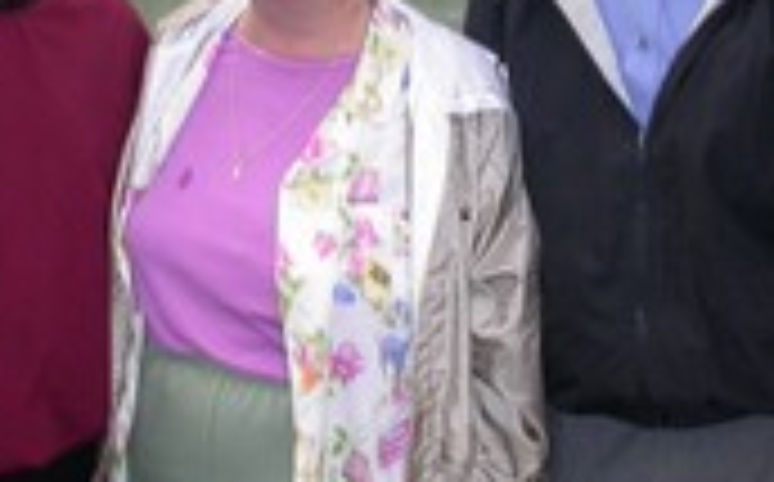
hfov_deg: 20.0
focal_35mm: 104
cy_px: 72
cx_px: 353
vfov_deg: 12.5
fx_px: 2191
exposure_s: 1/30
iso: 100
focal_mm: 7.85
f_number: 2.6
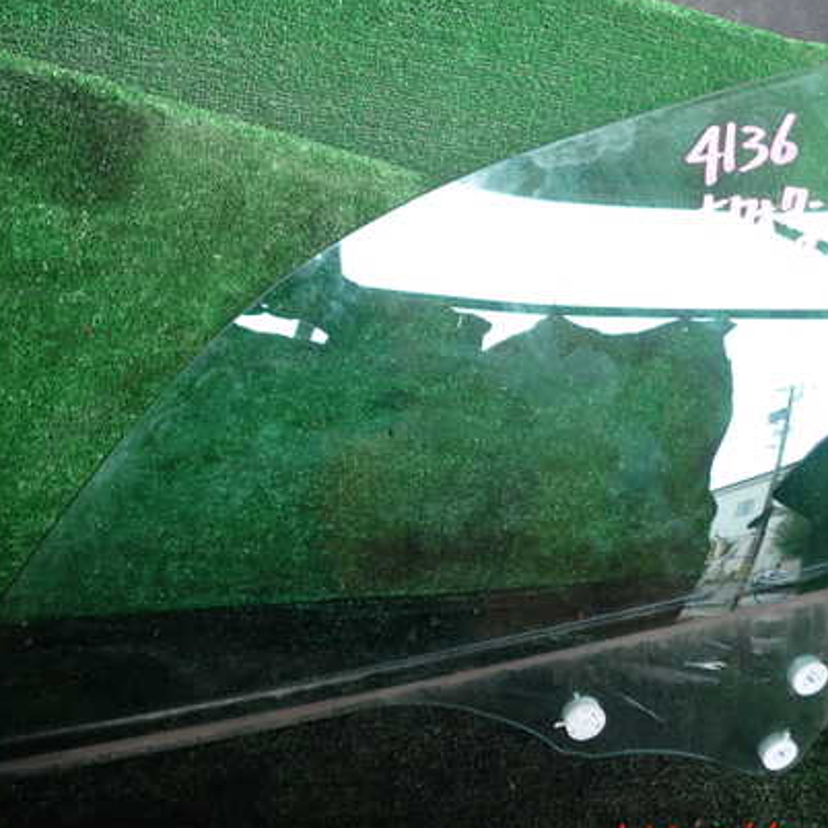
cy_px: 408
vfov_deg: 49.7
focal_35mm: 33
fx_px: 893
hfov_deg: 49.6
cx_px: 465
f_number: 2
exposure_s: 1/60
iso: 125
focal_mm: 4.5
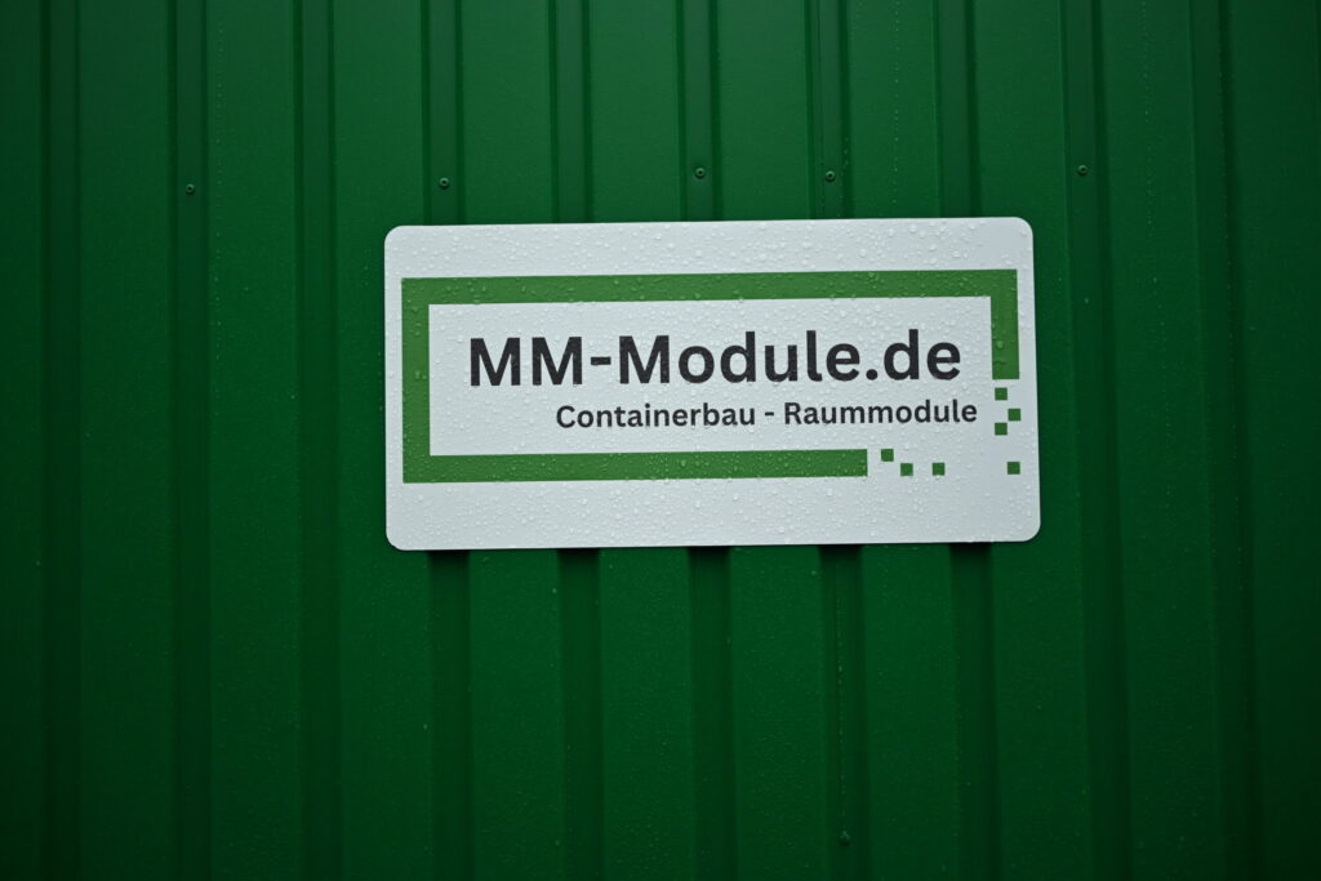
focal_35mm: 40
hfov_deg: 48.5
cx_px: 660
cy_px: 440
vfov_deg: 33.4
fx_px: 1468
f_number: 2
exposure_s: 1/2500
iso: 1000
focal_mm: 40
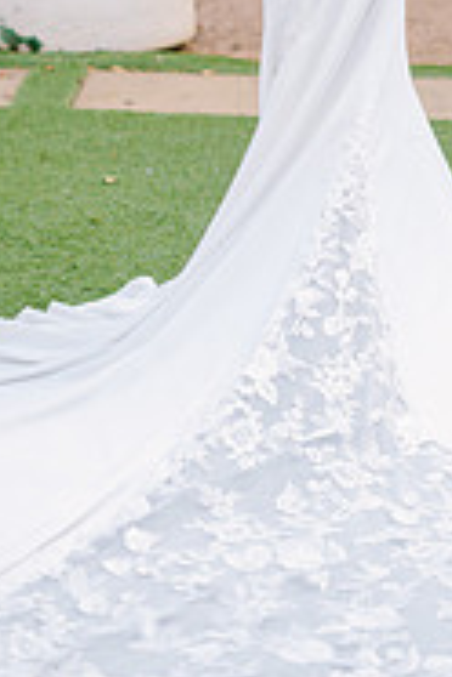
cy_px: 25
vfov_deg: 16.6
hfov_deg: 11.3
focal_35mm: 121
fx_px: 2279
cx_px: 313
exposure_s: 1/200
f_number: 2
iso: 50
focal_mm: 50
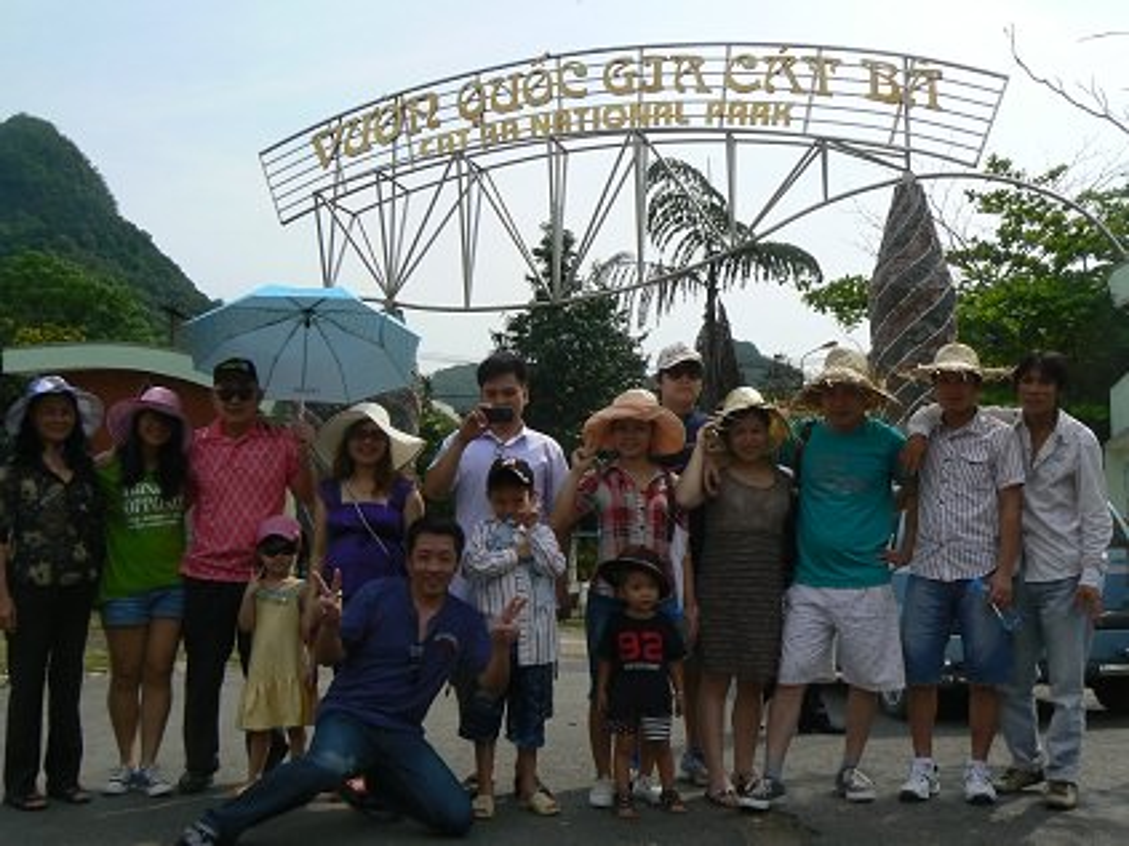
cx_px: 564
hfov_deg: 51.4
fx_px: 1174
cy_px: 423
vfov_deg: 39.6
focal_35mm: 36
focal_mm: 6
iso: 80
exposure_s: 1/400
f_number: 8
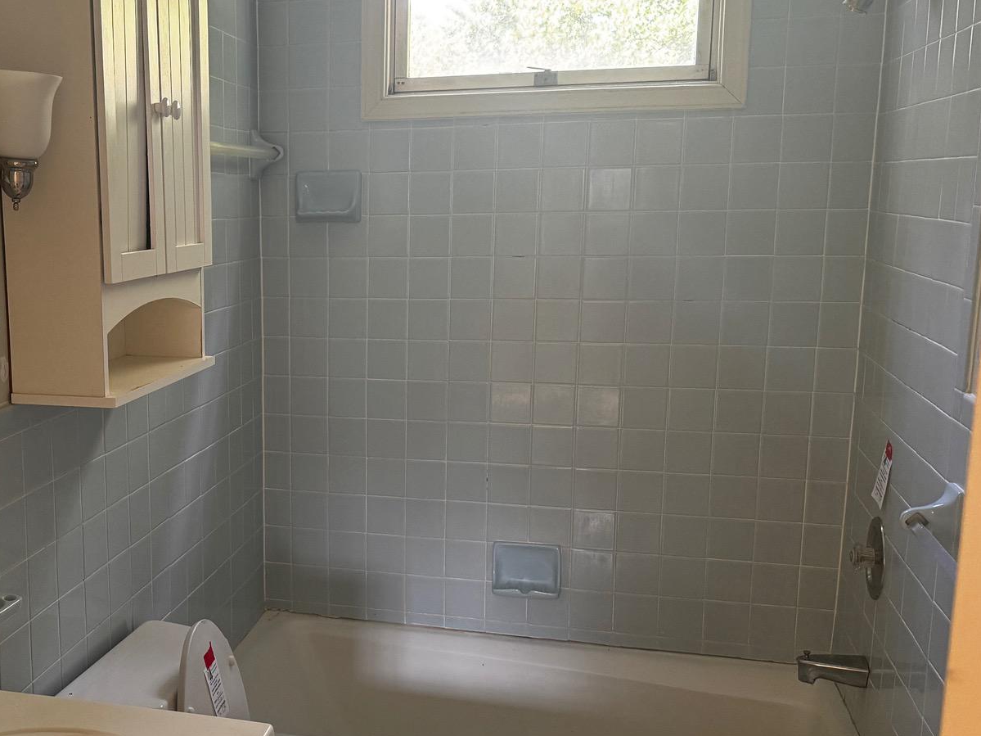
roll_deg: +0.3
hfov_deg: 44.4
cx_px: 257
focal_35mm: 41
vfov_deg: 35.1
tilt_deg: -11.3
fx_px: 1162
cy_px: 404
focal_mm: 6.76
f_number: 1.78
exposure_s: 1/60
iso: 250
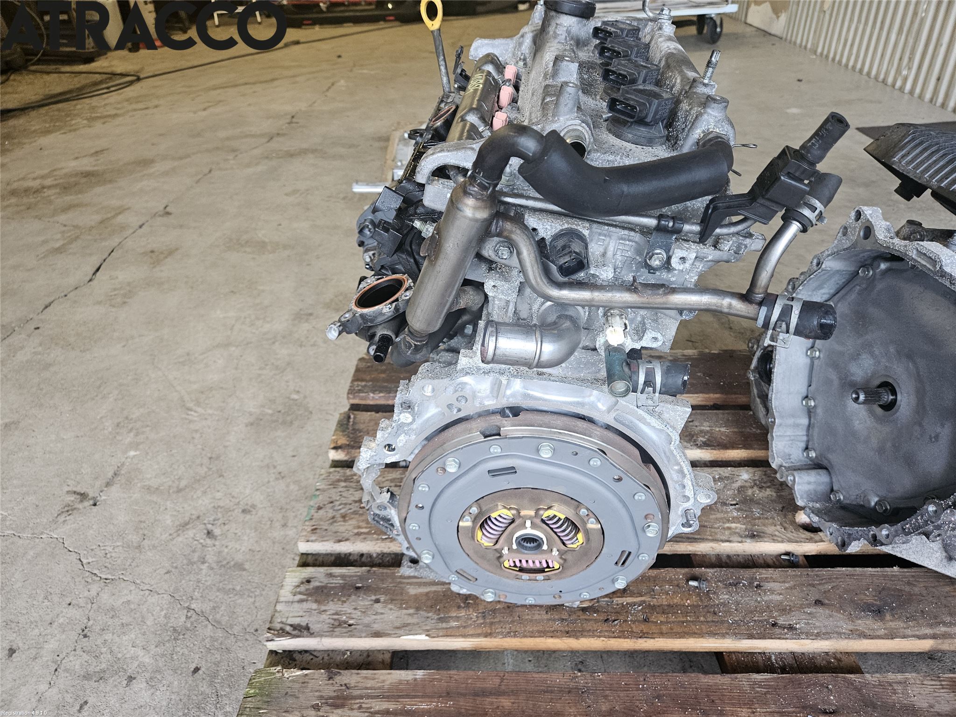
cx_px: 478
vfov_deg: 58.9
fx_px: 635
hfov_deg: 73.9
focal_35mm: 23
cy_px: 358
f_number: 1.8
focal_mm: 5.4
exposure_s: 1/100
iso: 250
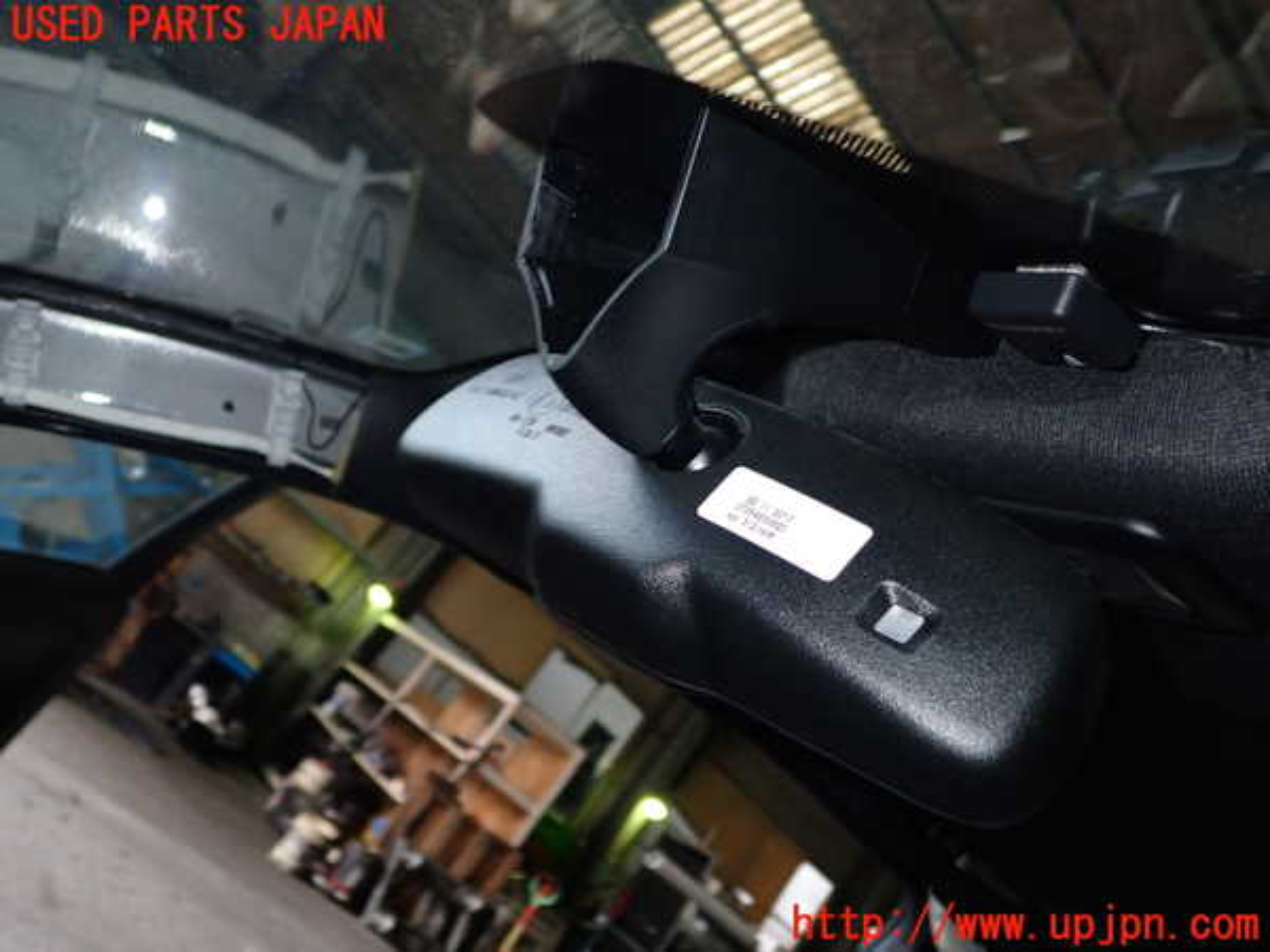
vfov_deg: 44.2
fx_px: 1174
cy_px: 476
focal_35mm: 32
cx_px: 635
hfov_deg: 56.8
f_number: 7.1
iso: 320
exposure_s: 1/30
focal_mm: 5.79
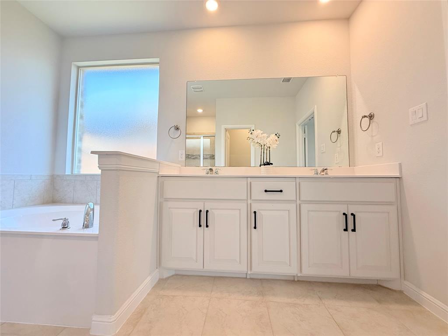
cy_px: 168
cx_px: 224
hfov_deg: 102.1
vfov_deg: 85.7
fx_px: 181
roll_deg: +0.0
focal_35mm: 14
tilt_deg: +3.4
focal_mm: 2.22
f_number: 2.2
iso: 160
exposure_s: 1/120
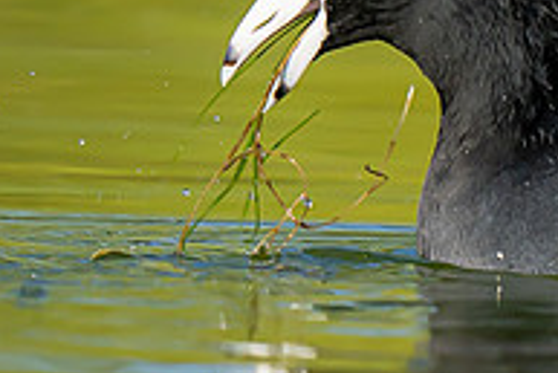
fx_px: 39848
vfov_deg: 0.5
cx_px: 580
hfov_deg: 0.8
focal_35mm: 2569
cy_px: -87
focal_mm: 459
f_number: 8
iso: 1000
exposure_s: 1/2000
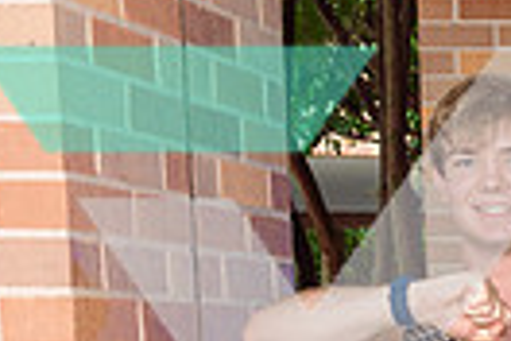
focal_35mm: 154
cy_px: 723
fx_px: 2186
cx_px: 972
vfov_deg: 8.4
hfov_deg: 12.1
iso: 250
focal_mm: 35
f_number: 7.1
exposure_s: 1/250
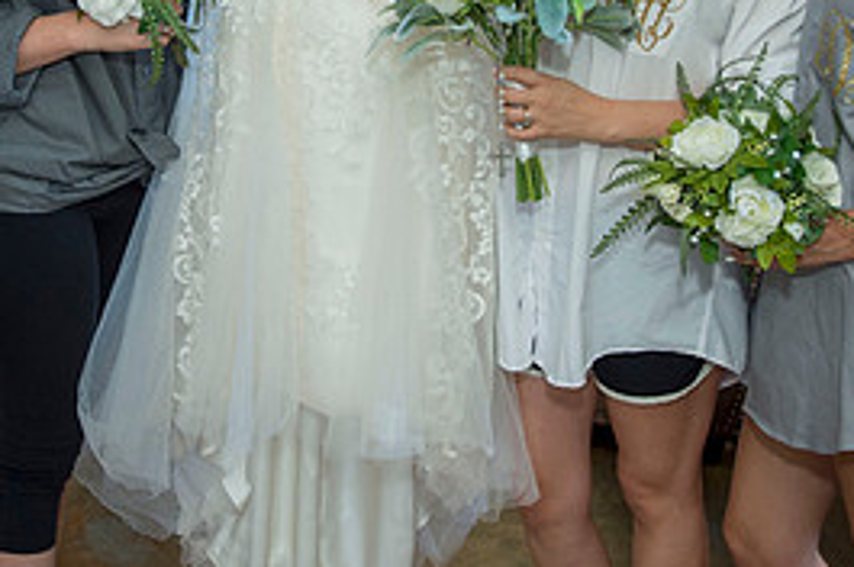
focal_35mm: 57
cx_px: 316
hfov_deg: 34.9
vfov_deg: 23.0
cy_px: 35
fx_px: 1350
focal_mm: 26
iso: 1250
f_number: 3.2
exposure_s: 1/200
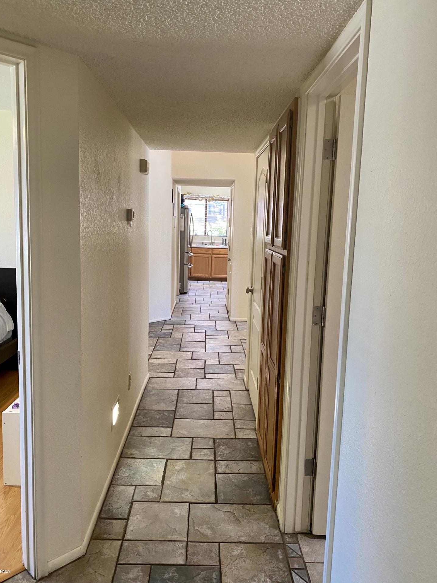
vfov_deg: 65.3
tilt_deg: -6.3
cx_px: 213
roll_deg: -2.1
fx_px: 455
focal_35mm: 27
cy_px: 288
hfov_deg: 51.3
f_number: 1.8
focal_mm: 4.25
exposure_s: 1/60
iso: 200
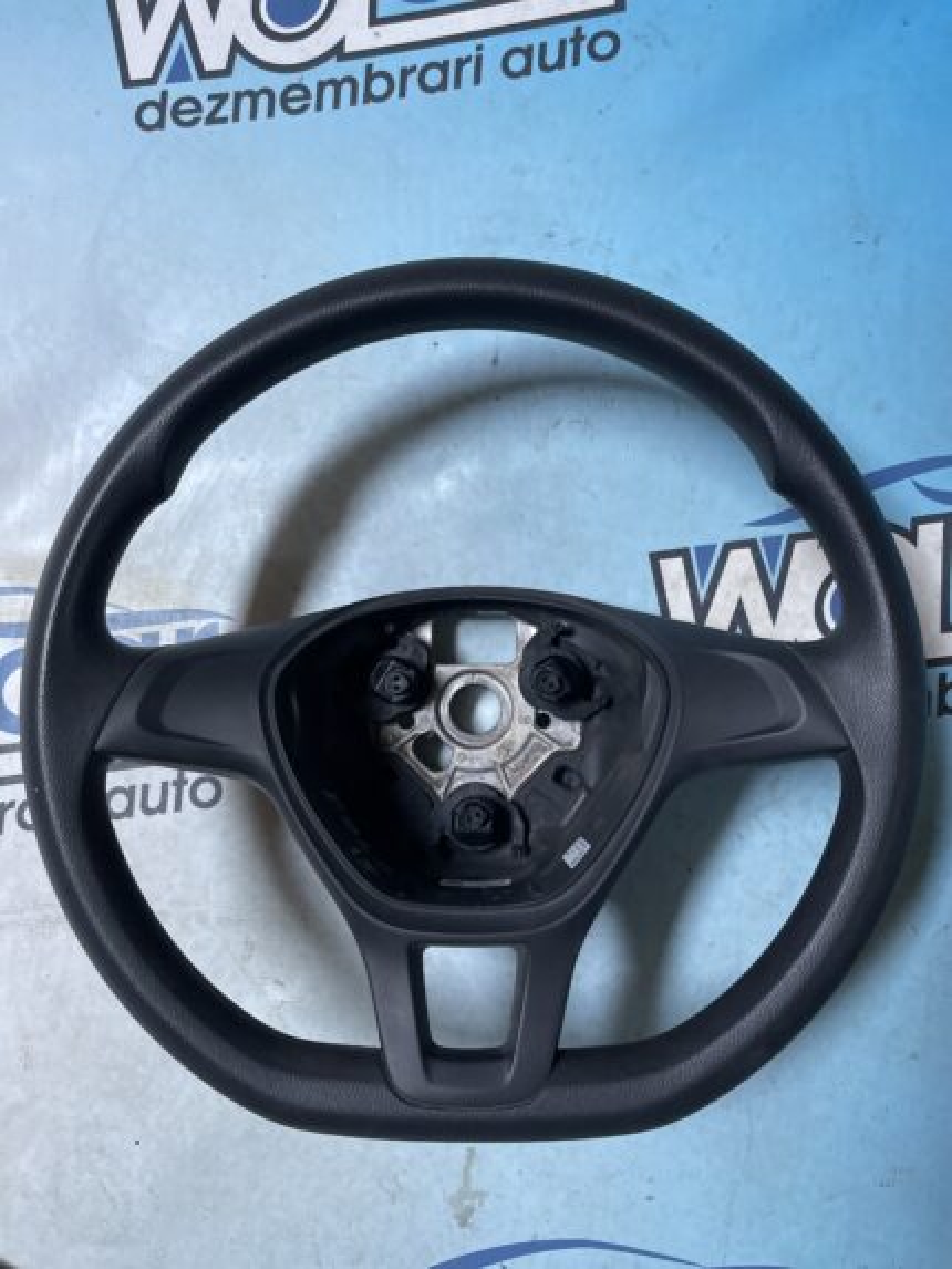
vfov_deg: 67.3
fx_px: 953
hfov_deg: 53.1
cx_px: 476
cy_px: 634
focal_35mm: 26
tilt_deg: -86.3
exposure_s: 1/60
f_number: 1.6
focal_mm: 5.1
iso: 320
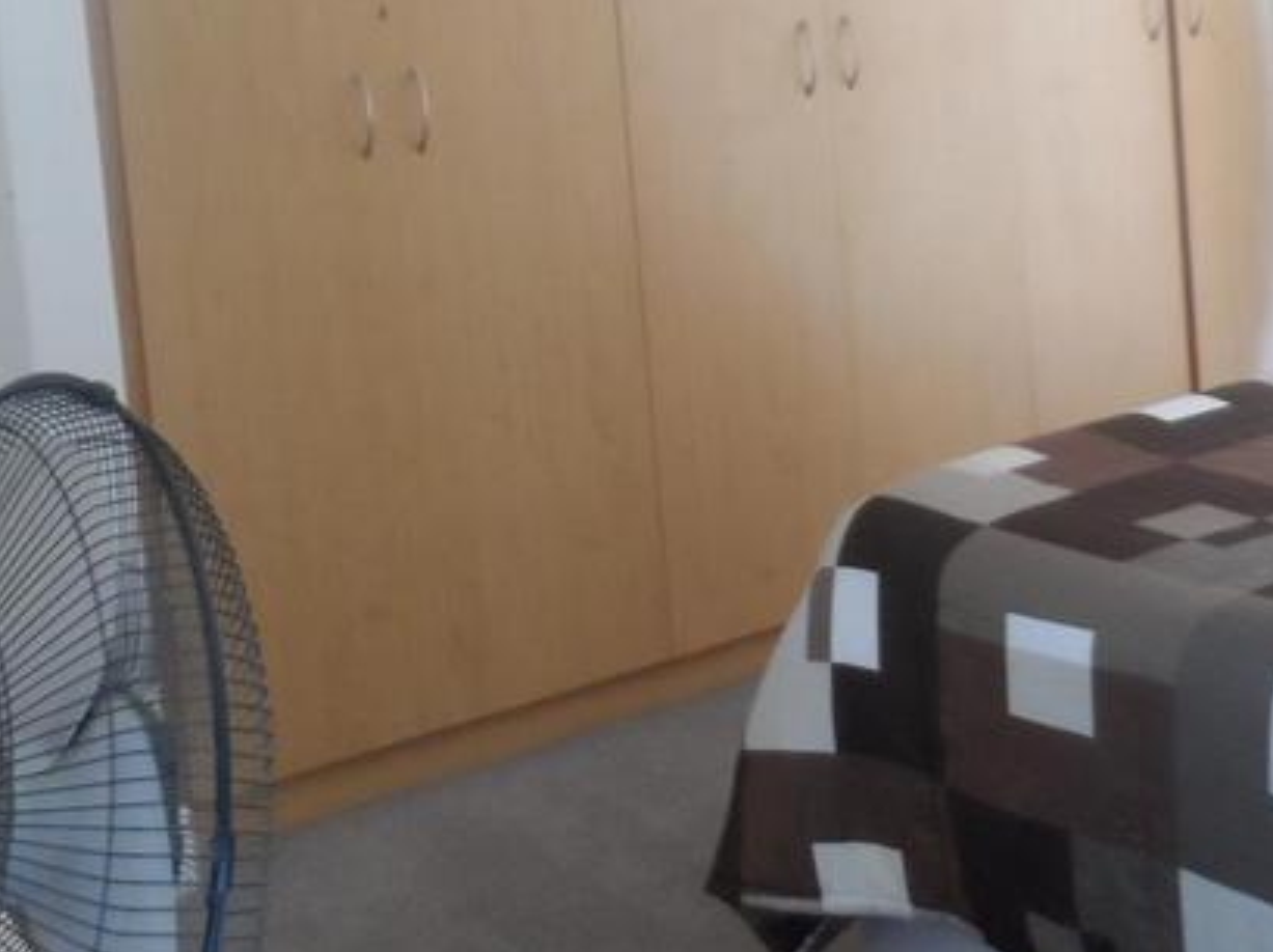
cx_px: 392
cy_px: 78
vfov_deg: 29.4
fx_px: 1727
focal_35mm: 47
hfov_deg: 39.8
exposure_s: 1/15
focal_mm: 4
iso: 400
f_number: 3.2
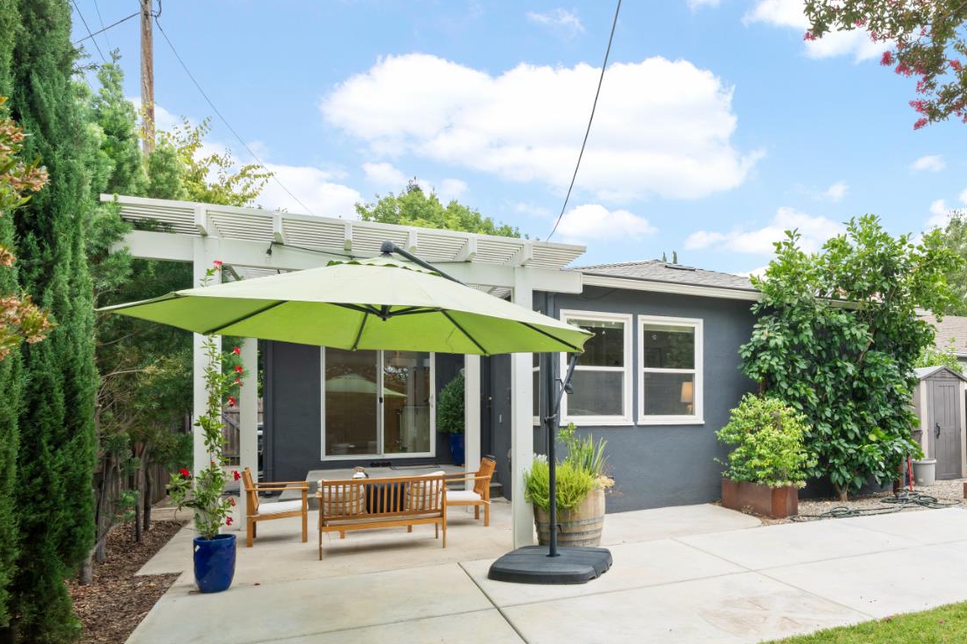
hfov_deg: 73.7
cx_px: 649
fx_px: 618
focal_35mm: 23
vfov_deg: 54.1
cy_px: 425
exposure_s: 1/13
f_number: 10
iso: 100
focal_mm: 17
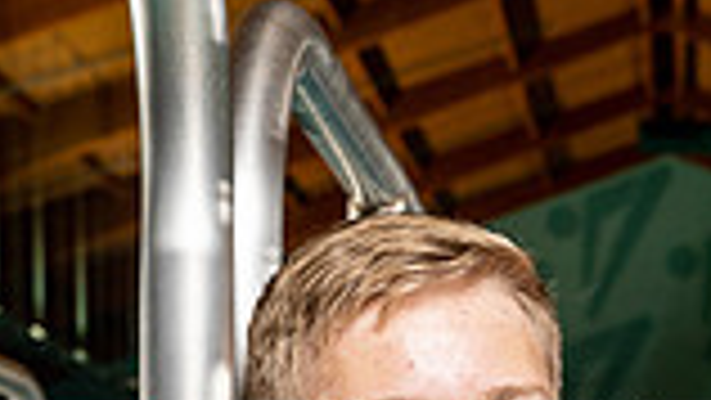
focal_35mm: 134
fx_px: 2527
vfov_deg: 8.5
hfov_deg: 15.9
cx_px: 549
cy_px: 863
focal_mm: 45
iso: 500
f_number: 7.1
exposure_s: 1/250
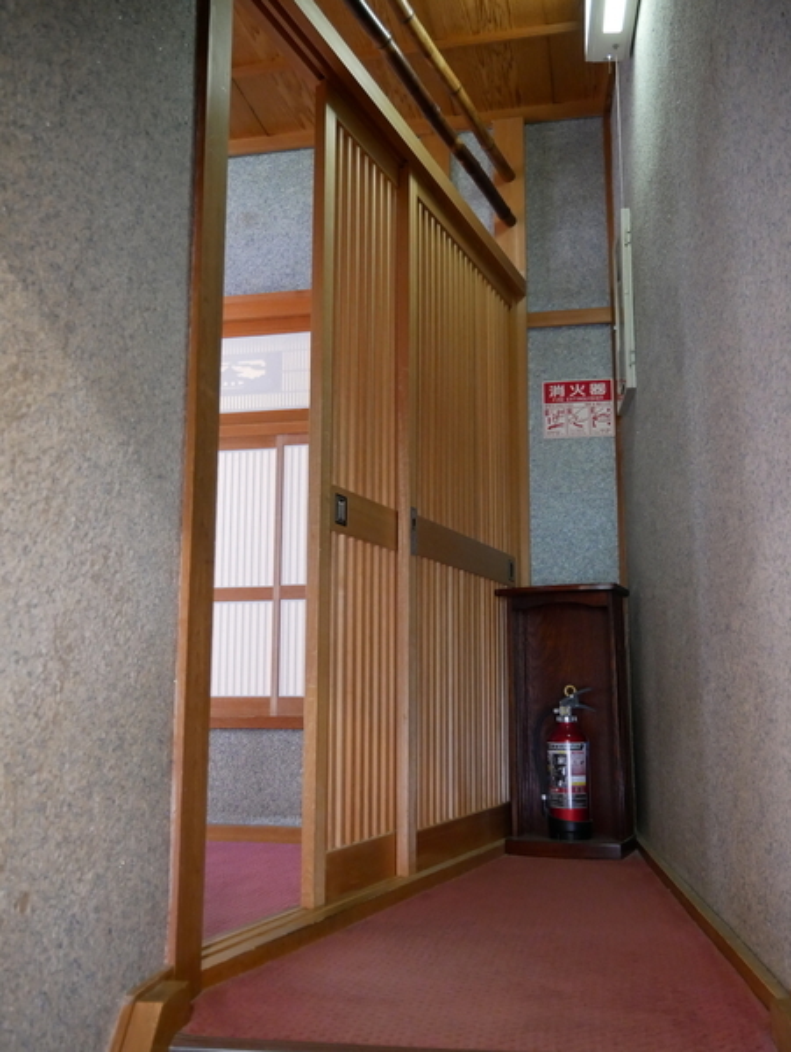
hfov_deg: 41.8
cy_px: 526
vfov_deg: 53.9
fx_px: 1034
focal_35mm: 34
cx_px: 396
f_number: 3.8
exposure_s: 1/20
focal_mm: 17
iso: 3200
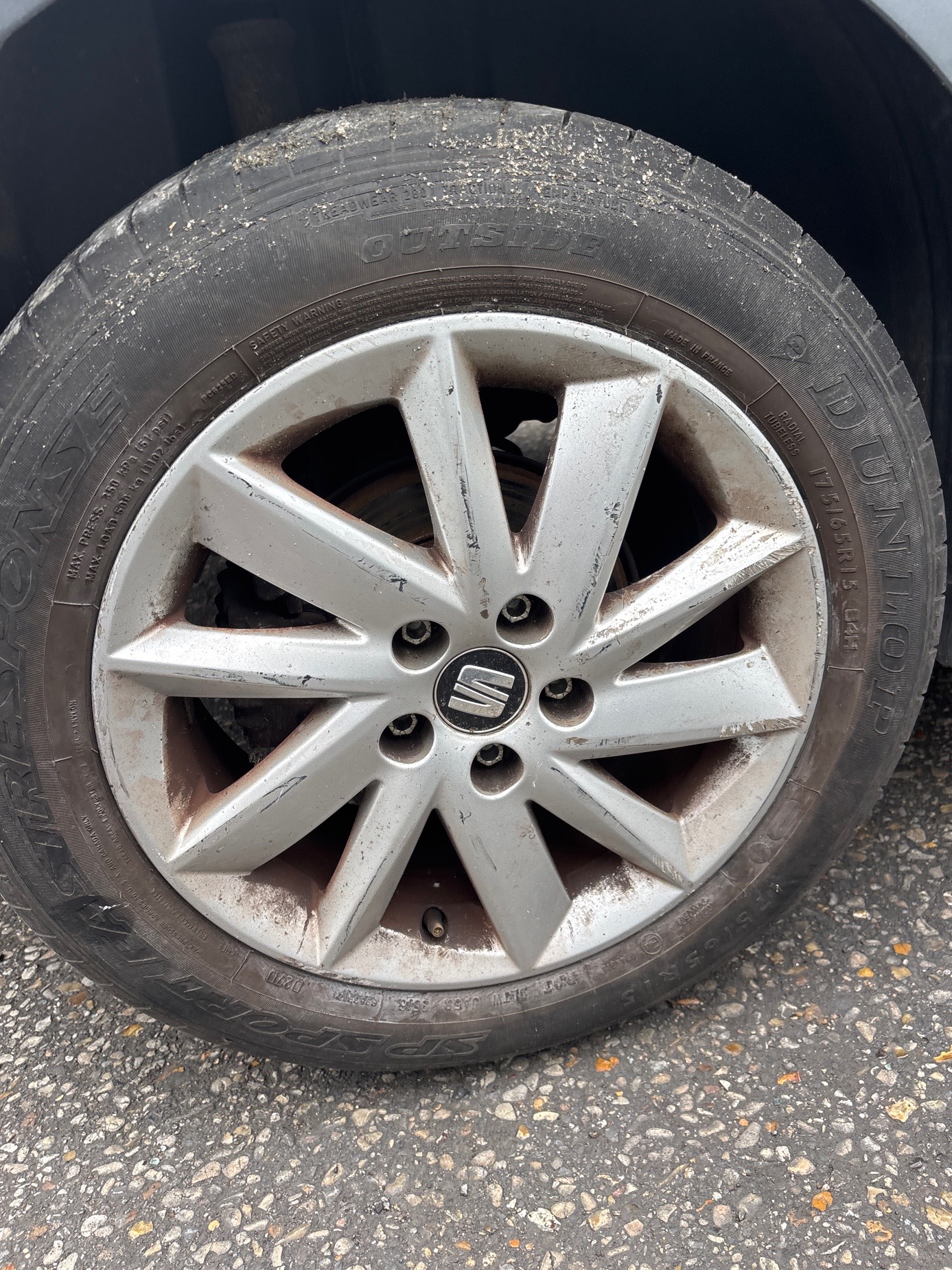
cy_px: 621
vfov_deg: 65.3
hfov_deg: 51.4
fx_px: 990
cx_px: 489
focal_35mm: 27
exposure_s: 1/235
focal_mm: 5.96
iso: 40
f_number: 1.6
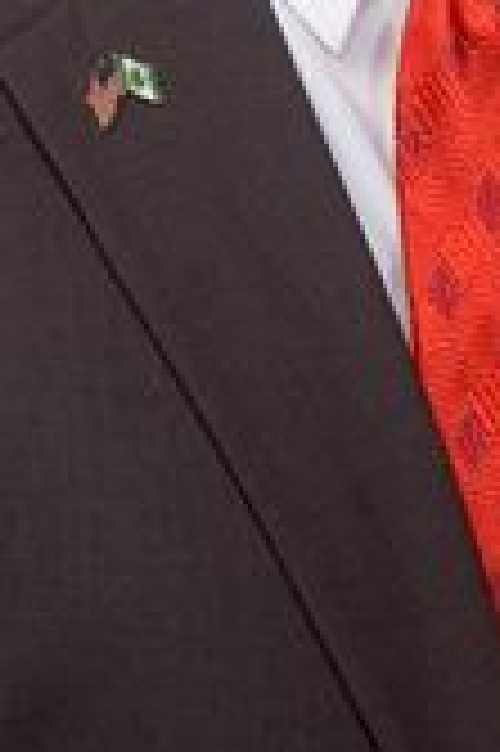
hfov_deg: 3.4
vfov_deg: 5.1
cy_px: -504
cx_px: 306
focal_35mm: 403
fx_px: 8413
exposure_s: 1/160
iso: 200
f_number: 13
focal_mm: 70
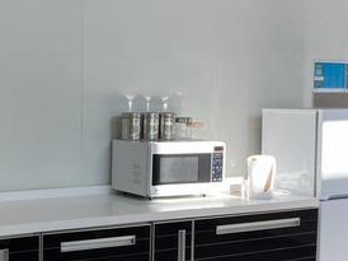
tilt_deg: -4.4
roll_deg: +0.9
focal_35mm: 76
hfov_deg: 25.2
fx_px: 763
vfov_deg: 19.4
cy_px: 143
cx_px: 67
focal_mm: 5.1
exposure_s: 1/454
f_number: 1.6
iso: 50
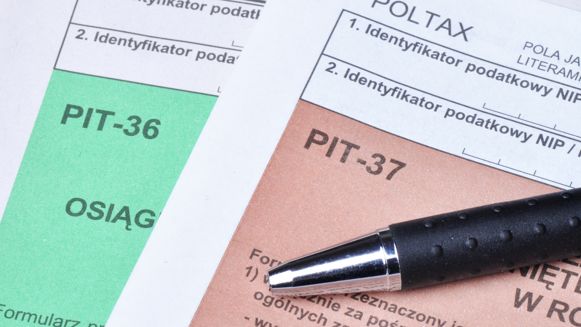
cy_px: 210
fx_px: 2912
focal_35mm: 189
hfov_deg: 11.4
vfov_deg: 6.4
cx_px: 203
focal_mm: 90
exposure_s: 1/160
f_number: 29
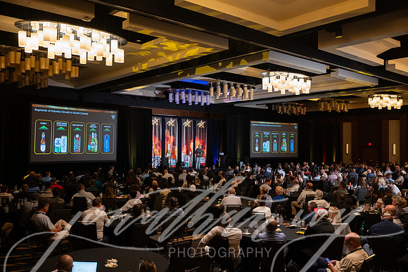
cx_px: 204
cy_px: 136
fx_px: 383
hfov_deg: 56.1
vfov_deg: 39.1
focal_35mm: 34
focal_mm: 33.5
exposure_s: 1/200
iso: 2500
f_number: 2.8
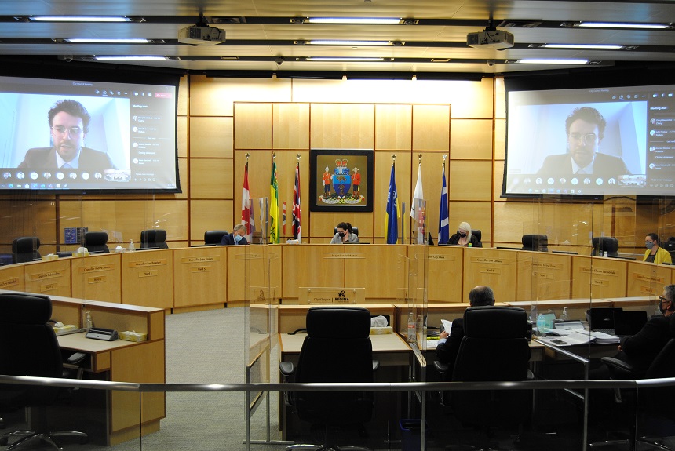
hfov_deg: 42.3
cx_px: 338
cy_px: 226
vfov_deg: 29.0
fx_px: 873
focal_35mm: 46
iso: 400
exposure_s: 1/13
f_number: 4.2
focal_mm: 31
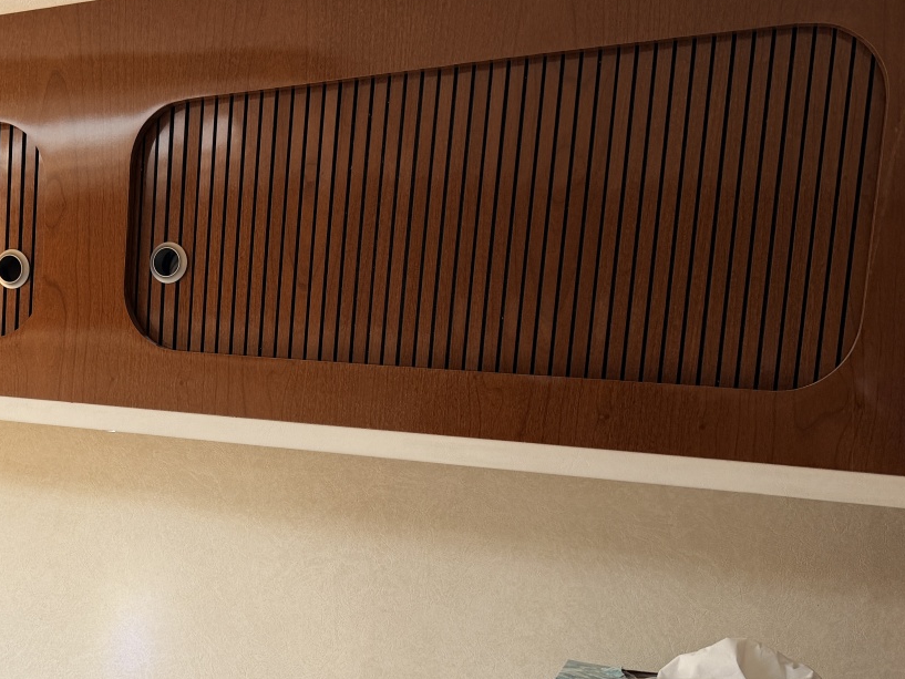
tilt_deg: -6.1
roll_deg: -1.9
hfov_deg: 38.9
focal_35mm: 47
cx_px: 183
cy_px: 453
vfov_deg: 30.7
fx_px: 1229
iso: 80
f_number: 1.78
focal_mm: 6.76
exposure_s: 1/121
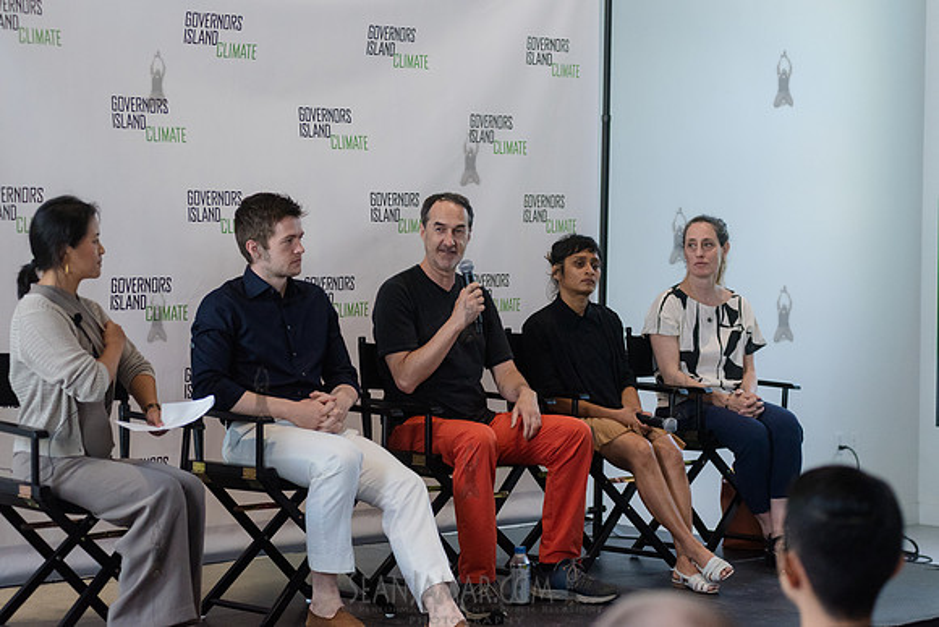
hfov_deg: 25.1
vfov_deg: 16.9
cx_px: 470
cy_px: 314
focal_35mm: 81
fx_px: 2109
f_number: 3.5
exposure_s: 1/500
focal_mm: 80
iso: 4000
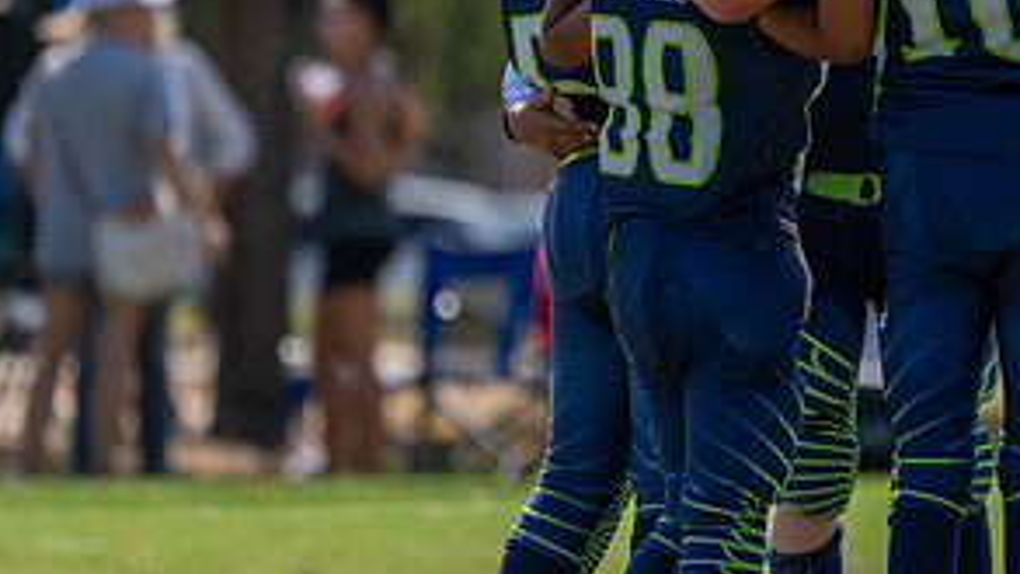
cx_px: 1006
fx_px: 17531
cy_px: 144
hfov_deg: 3.3
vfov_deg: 1.9
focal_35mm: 648
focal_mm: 312
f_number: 5.6
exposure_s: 1/1250
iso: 250
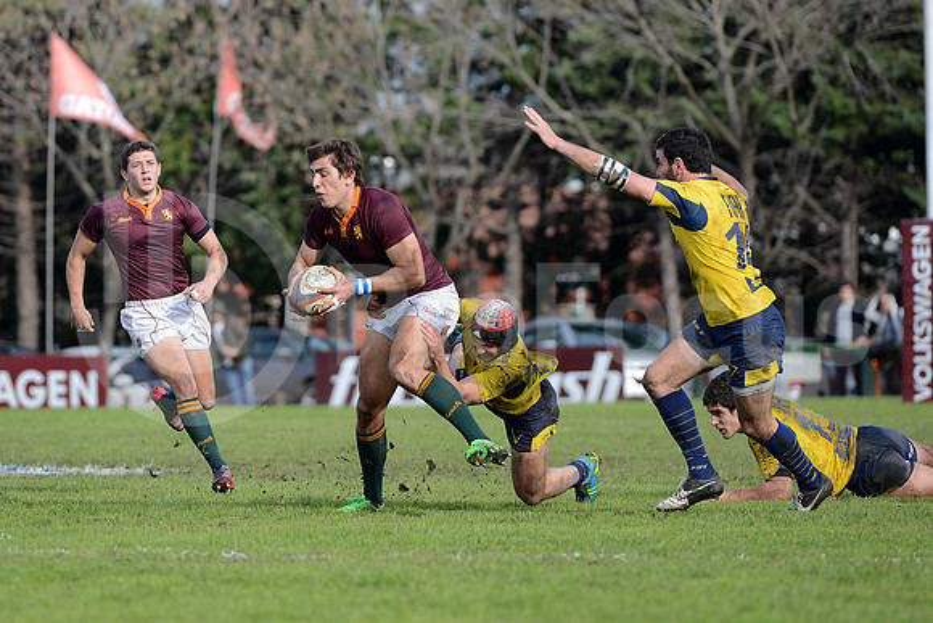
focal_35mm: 200
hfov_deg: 10.3
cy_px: 312
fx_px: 5184
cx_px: 466
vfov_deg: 6.9
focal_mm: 200
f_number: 4
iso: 500
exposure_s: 1/2500
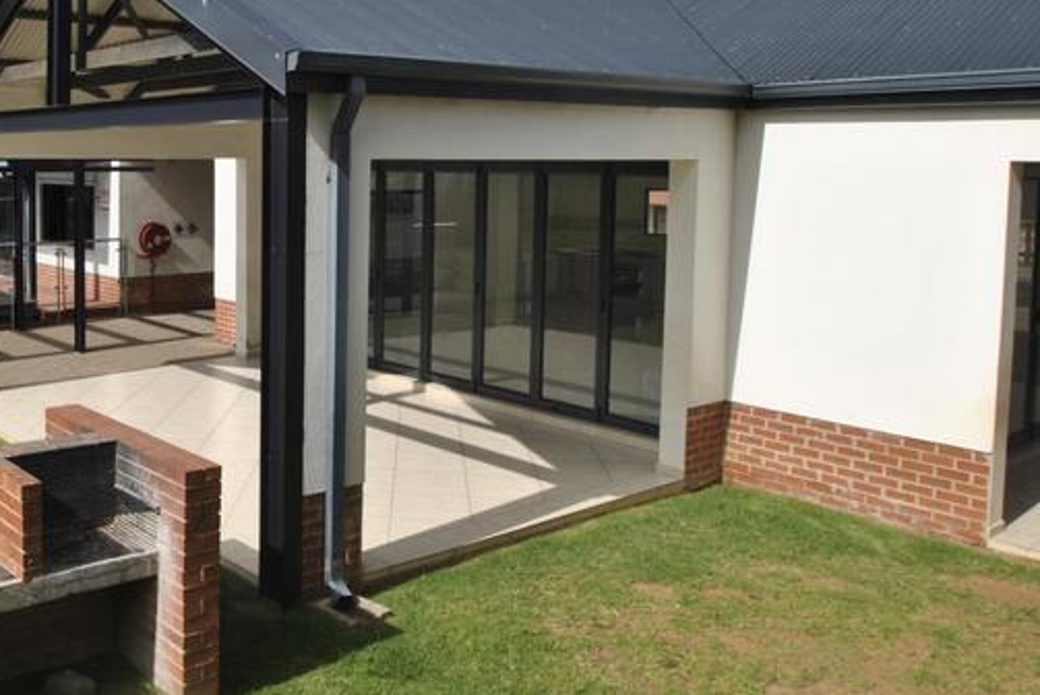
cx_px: 219
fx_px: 1035
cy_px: 208
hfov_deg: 50.4
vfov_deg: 36.6
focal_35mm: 36
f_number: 9
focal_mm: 15
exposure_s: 1/320
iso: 100
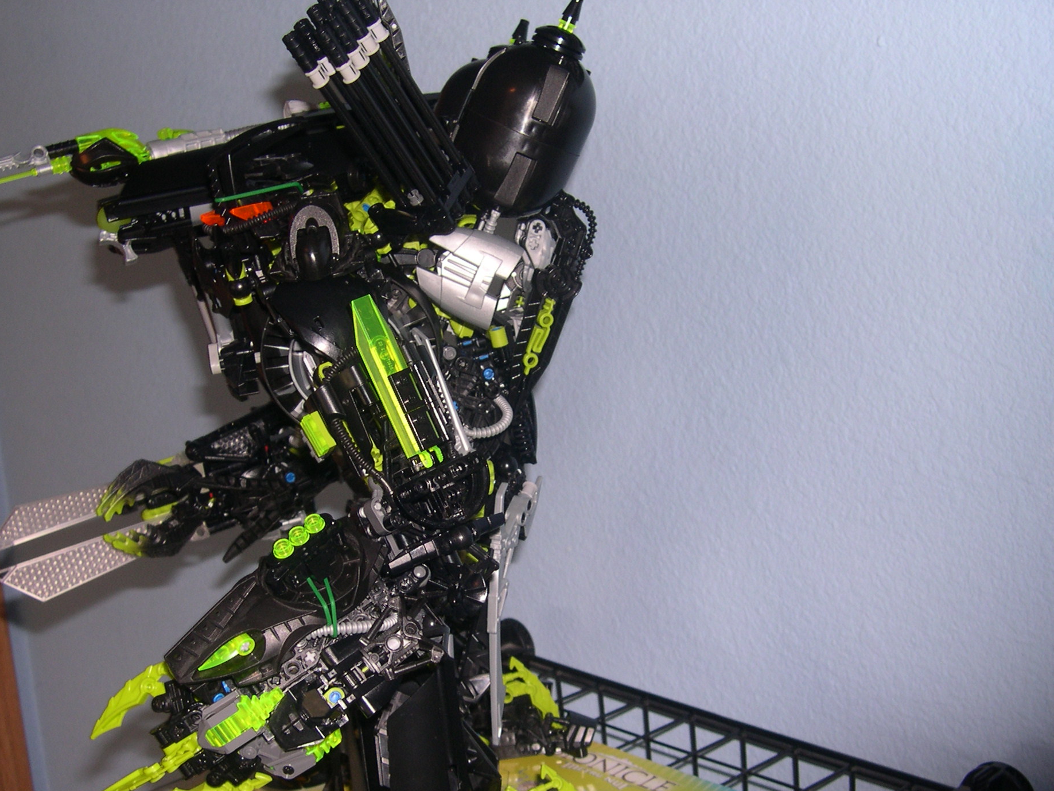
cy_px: 482
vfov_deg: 30.8
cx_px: 457
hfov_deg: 40.4
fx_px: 1431
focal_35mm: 47
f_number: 2.8
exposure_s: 1/60
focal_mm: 8
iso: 100
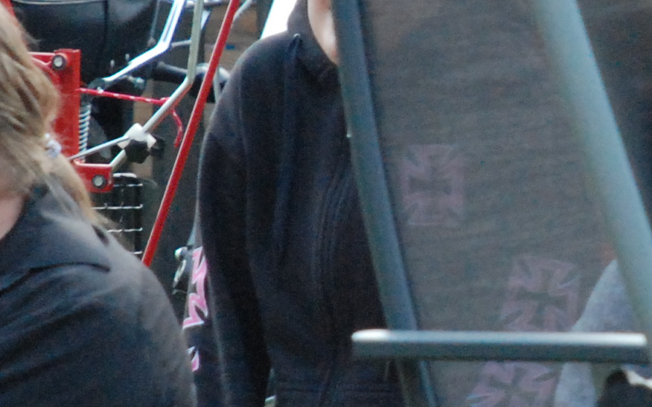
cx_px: 508
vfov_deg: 1.5
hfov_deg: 2.4
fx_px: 15886
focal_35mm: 894
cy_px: 205
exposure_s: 1/100
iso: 1600
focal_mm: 135
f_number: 5.6
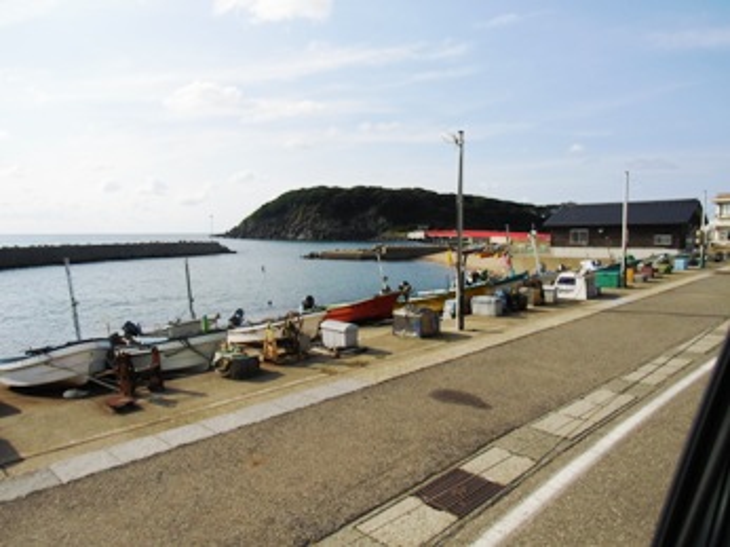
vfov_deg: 56.8
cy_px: 274
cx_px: 365
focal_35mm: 24
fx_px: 506
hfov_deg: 71.6
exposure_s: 1/1000
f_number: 3
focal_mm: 4.24
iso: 64
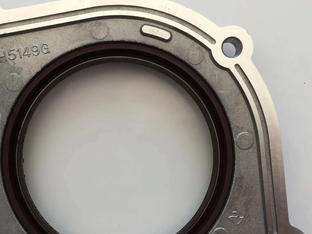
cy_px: 152
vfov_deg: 28.4
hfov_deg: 37.4
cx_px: 126
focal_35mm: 51
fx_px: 460
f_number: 2.2
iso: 50
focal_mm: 4.15
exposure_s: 1/100
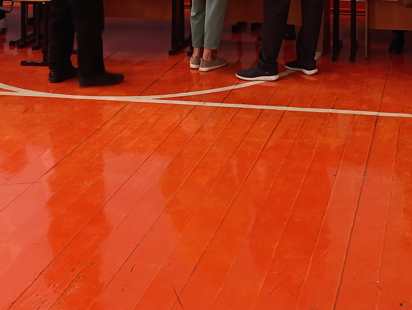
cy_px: -119
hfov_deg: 29.1
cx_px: 329
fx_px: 775
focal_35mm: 65
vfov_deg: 20.3
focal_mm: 6.14
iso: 640
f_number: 1.6
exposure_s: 1/100
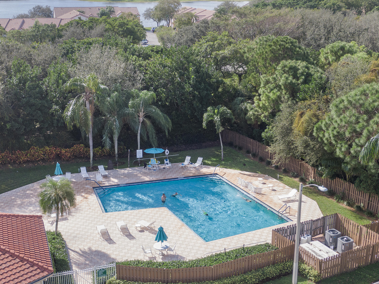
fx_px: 525
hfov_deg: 39.7
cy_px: 142
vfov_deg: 30.2
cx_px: 190
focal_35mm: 48
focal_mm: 8.6
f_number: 3.8
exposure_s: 1/320
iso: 100
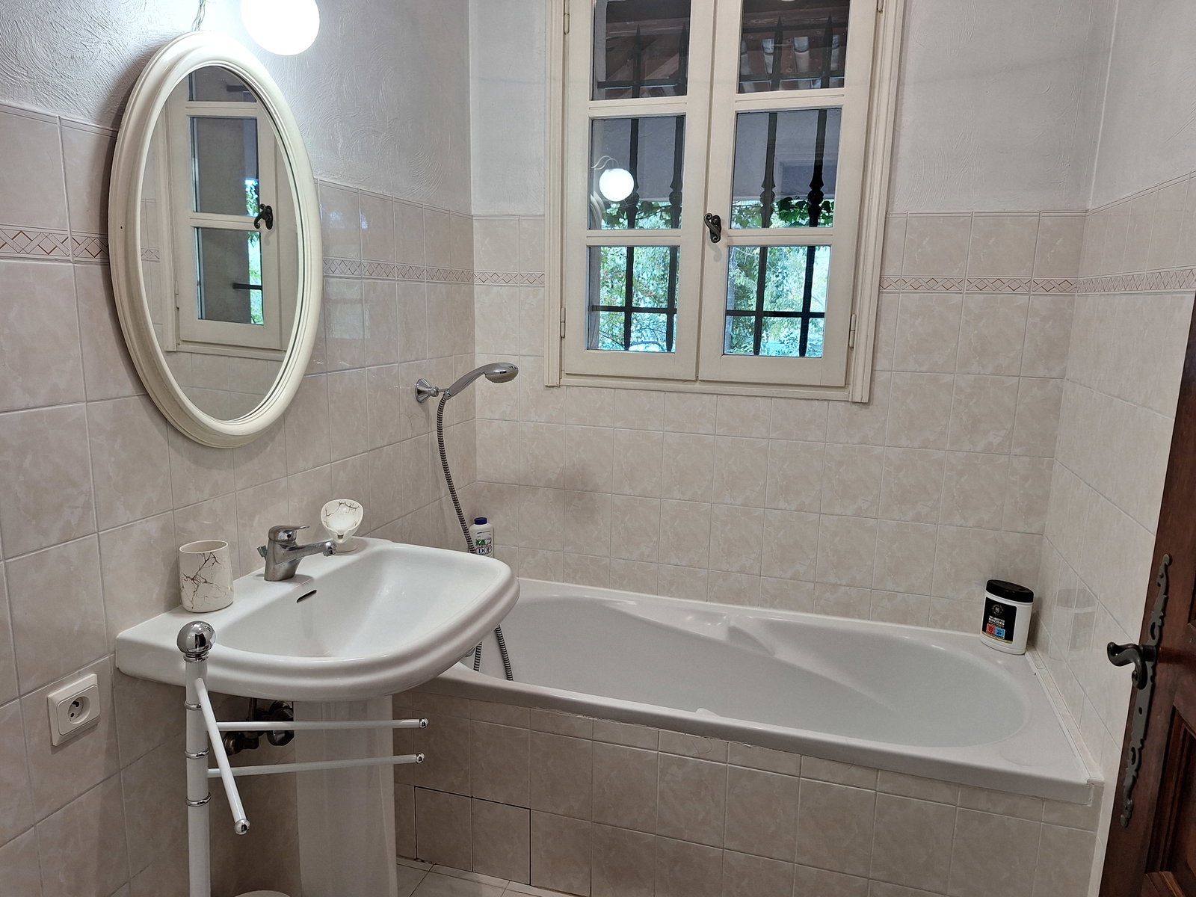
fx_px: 795
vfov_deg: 58.9
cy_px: 448
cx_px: 598
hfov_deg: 73.9
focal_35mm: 23
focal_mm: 5.54
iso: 80
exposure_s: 1/50
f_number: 1.8
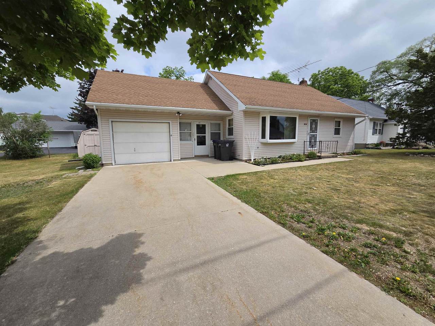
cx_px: 218
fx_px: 163
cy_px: 163
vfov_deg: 89.9
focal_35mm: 13
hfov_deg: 106.2
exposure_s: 1/4730
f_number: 2.2
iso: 100
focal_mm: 2.2
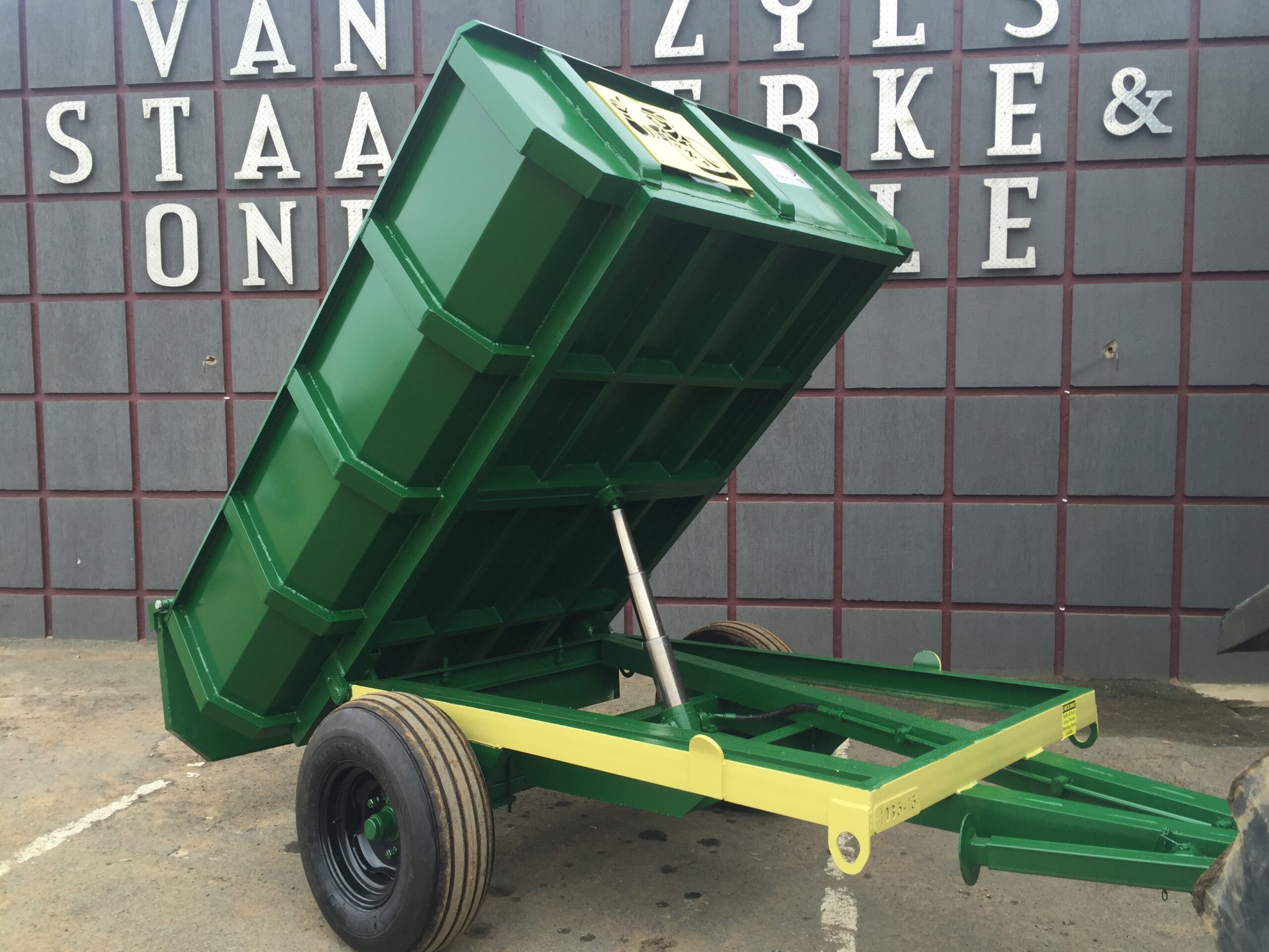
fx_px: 1063
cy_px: 476
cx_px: 634
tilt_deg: -3.8
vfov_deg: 48.2
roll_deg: -0.3
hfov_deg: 61.7
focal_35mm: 29
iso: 32
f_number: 2.2
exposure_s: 1/327
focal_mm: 4.15
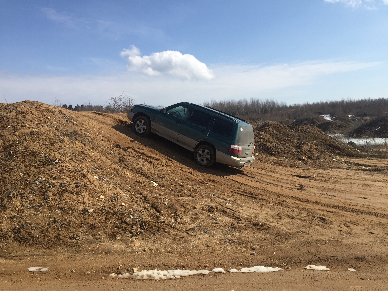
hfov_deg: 61.7
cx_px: 194
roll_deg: +2.3
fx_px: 325
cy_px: 146
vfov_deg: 48.2
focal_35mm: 29
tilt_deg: -3.2
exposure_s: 1/2475
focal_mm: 4.15
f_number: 2.2
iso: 32
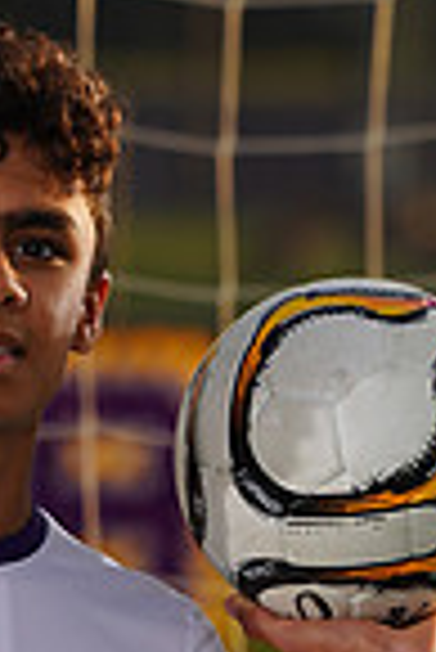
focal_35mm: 1198
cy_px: 994
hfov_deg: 1.2
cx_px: -142
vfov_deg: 1.7
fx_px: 21710
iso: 100
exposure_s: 1/200
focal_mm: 300
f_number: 8
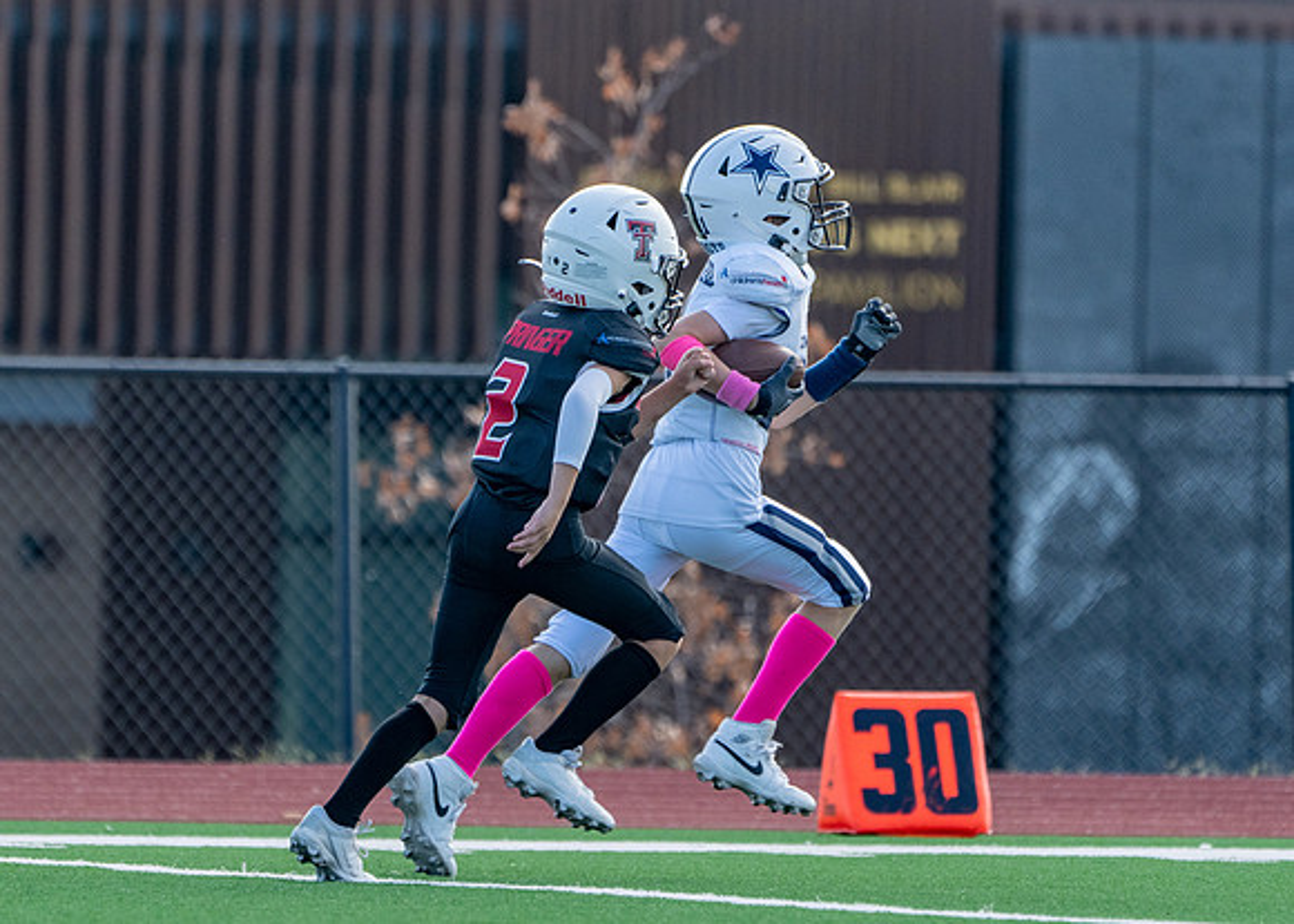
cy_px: 513
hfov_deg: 3.0
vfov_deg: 2.2
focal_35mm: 668
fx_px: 24554
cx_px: 604
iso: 500
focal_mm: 400
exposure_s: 1/1250
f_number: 5.6
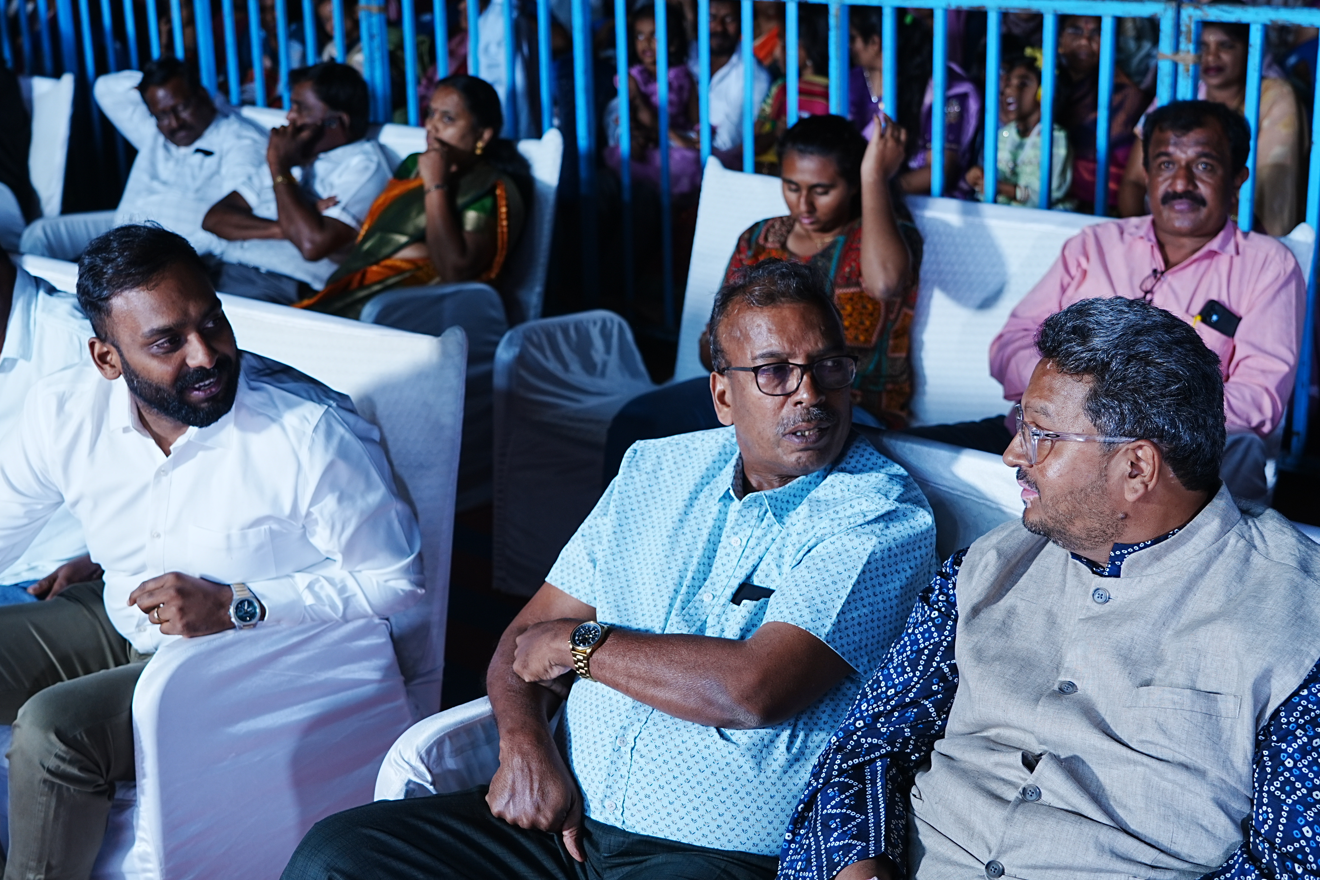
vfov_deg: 25.1
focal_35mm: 54
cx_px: 642
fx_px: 1980
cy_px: 426
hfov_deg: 36.9
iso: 250
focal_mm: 42
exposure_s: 1/100
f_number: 4.5
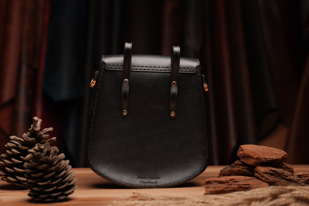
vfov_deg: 20.2
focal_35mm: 68
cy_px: 103
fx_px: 581
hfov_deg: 29.8
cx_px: 154
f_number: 6.3
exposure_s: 1/60
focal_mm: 67.6
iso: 100
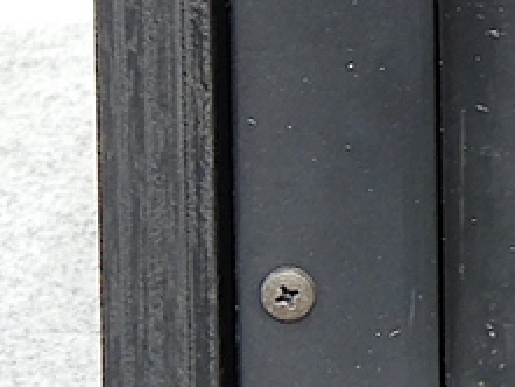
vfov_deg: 2.1
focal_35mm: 696
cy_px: -26
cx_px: 1053
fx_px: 10360
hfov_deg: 2.8
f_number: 5.5
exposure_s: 1/2.5
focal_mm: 28.7
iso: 200
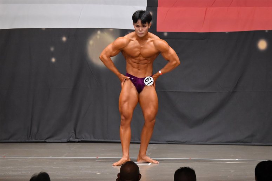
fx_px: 1699
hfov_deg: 9.2
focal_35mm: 225
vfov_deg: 6.1
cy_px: 90
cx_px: 136
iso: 6400
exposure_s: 1/400
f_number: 5.6
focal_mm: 150
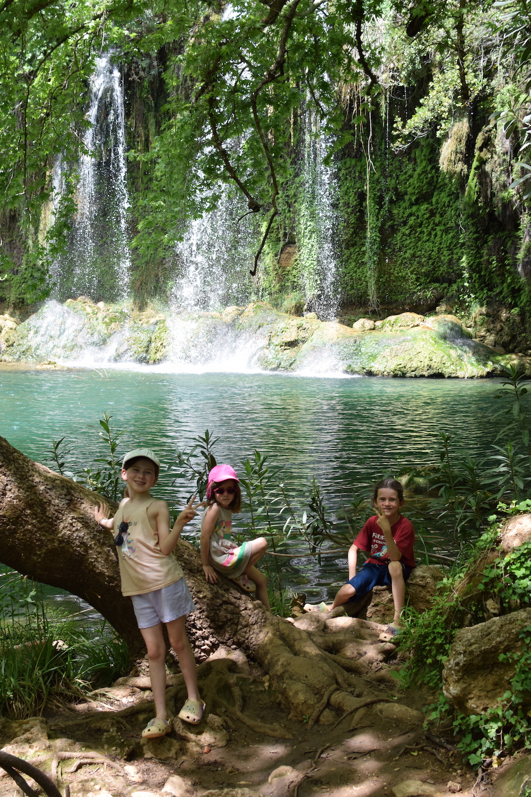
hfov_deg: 25.8
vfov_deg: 37.9
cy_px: 398
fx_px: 1161
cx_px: 266
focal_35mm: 52
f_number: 4.5
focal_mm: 35
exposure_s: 1/640
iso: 400
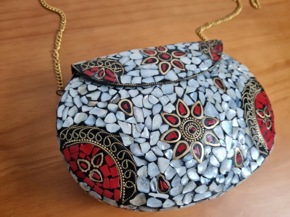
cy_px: 108
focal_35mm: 26
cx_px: 145
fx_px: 218
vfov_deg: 53.1
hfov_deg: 67.3
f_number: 1.8
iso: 160
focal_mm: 5.4
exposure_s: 1/120
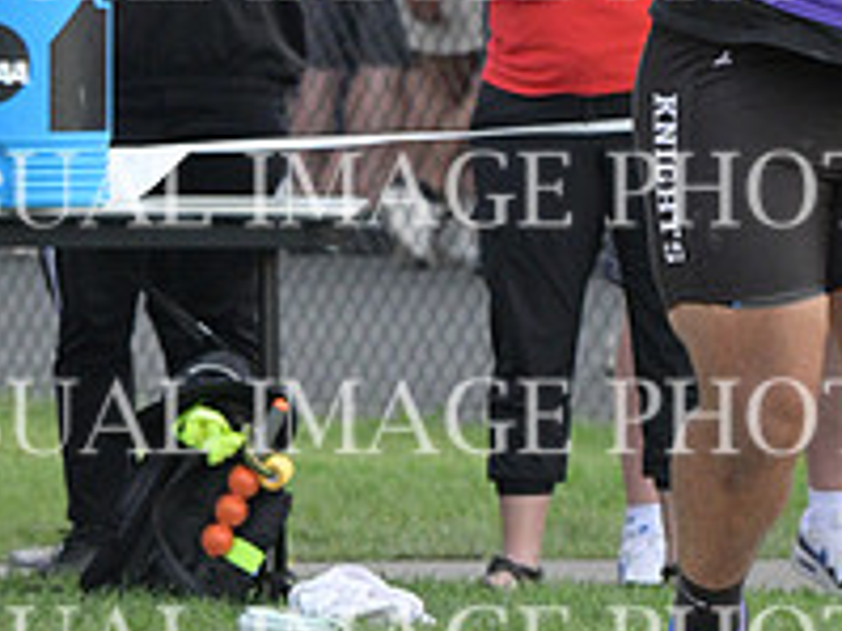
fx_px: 18378
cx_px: 578
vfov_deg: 2.0
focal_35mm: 756
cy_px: -152
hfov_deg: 2.6
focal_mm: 180
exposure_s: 1/2000
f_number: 6.3
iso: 2500
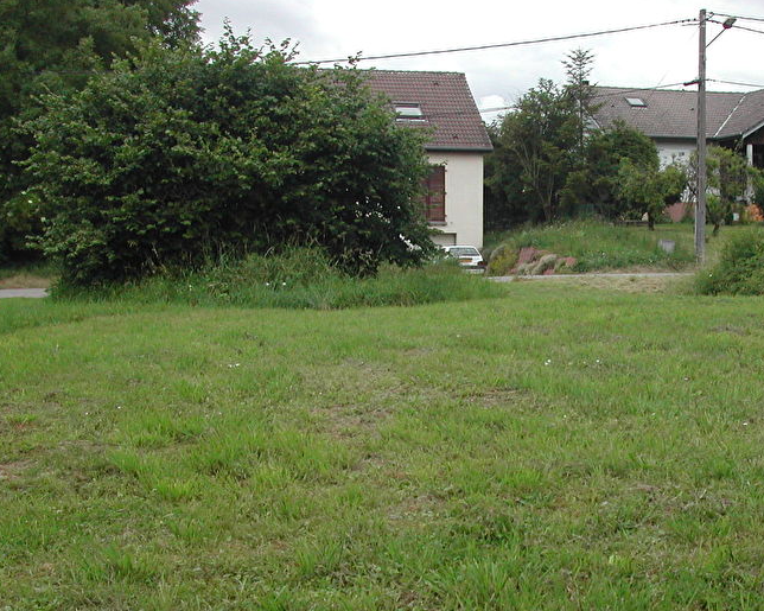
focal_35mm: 59
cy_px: 345
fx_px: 1334
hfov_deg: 31.7
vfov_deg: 25.8
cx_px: 504
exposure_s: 1/121
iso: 100
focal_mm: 8
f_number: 7.6
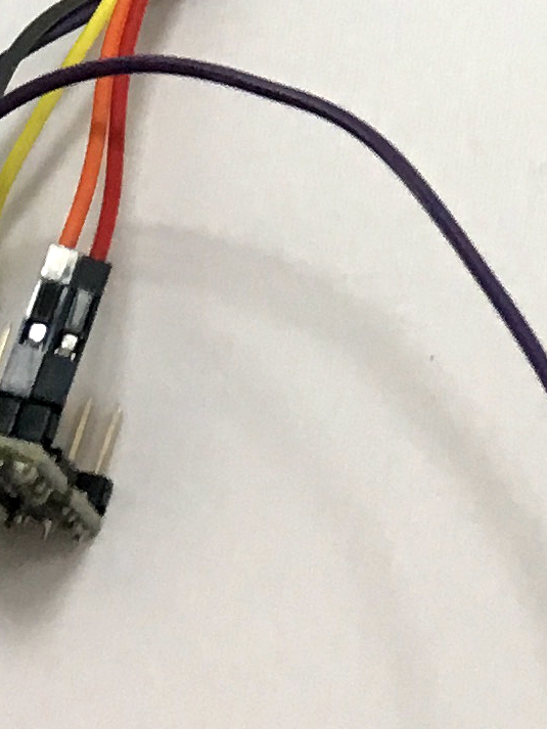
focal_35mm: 164
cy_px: -841
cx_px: 422
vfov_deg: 10.8
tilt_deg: -51.2
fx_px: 3454
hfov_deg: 9.0
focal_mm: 4.15
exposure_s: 1/33
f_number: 2.2
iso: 100
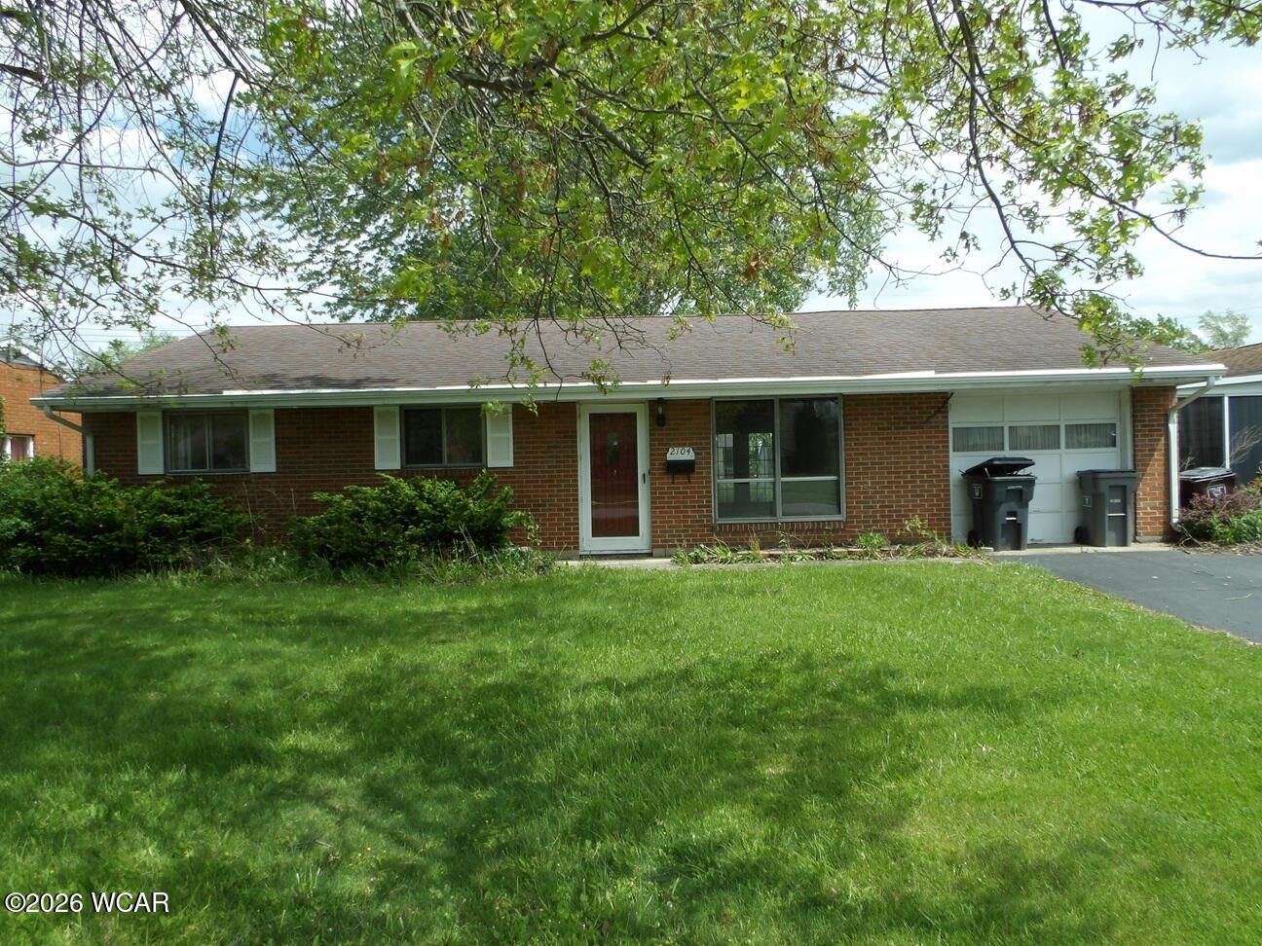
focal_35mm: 23
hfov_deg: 73.9
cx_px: 631
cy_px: 473
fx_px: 839
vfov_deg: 58.9
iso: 100
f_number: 4.1
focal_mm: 4.2
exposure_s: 1/515
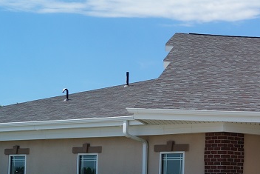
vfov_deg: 14.8
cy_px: 124
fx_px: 665
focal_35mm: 92
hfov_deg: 19.1
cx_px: 405
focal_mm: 18
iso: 100
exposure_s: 1/200
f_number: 13
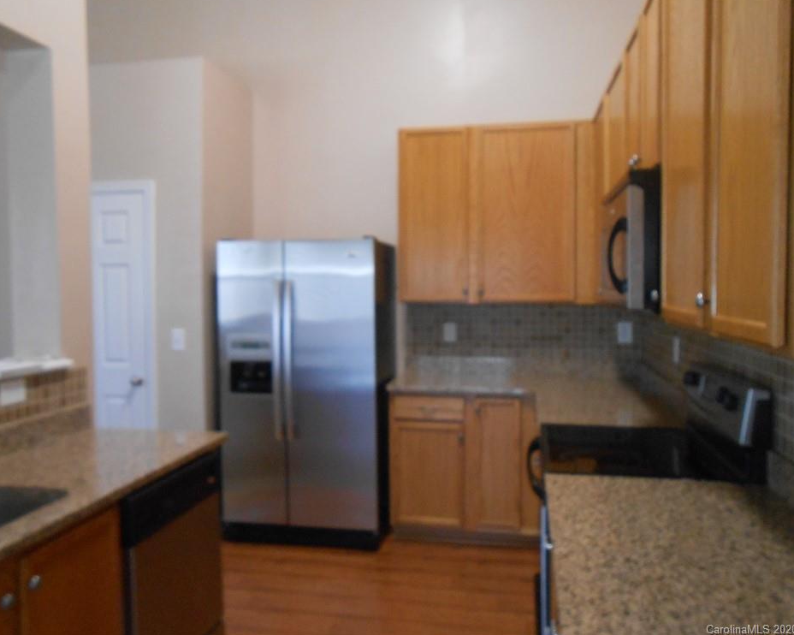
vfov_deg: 51.5
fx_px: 658
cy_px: 309
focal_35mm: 28
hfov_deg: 62.1
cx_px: 366
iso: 400
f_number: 3.5
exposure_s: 1/30
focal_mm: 4.6
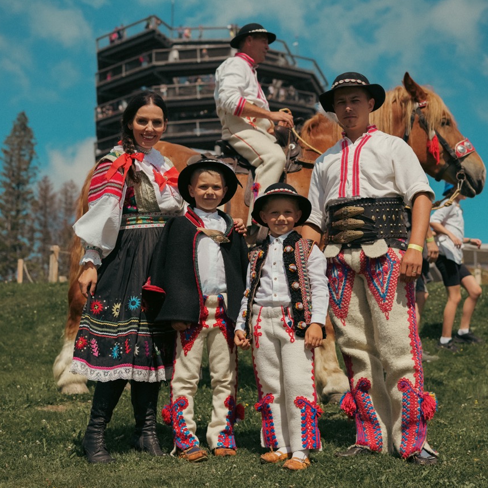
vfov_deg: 26.9
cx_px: 291
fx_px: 1021
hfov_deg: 26.8
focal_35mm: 64
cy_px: 244
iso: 200
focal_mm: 50
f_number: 3.5
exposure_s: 1/5000
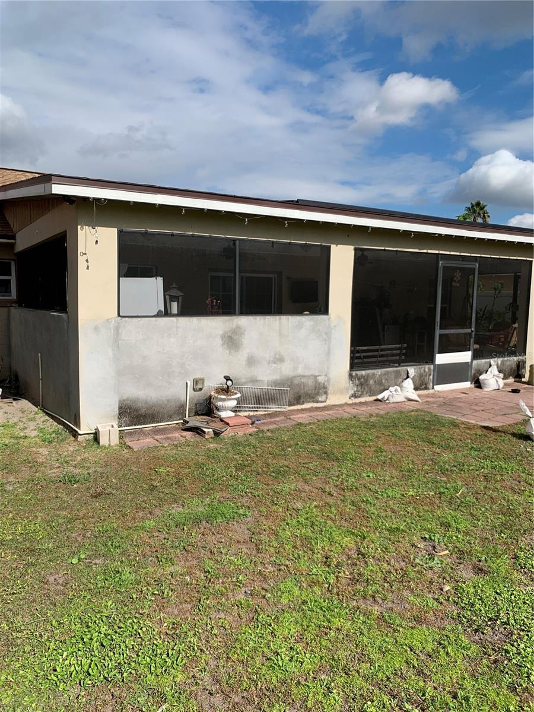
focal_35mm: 26
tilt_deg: -8.9
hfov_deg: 53.1
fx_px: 535
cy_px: 356
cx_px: 267
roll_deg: -0.2
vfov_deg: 67.3
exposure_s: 1/3650
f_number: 1.8
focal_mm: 4.25
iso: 25
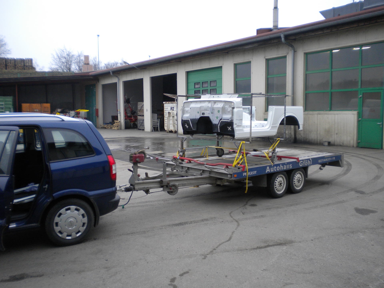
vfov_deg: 40.7
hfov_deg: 52.6
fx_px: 388
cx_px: 192
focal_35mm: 35
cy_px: 144
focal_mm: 6.3
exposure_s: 1/60.8
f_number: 3.1
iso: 146
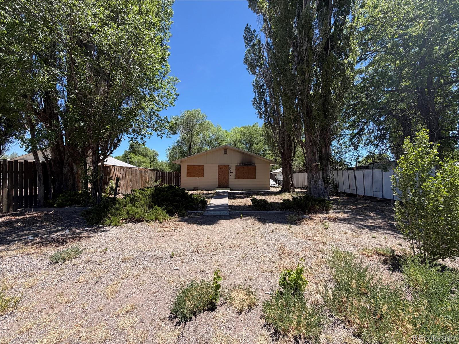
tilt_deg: +1.2
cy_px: 172
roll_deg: +0.3
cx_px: 230
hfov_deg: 102.1
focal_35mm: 14
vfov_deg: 85.7
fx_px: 186
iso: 40
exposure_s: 1/770
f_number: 2.2
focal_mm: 2.22
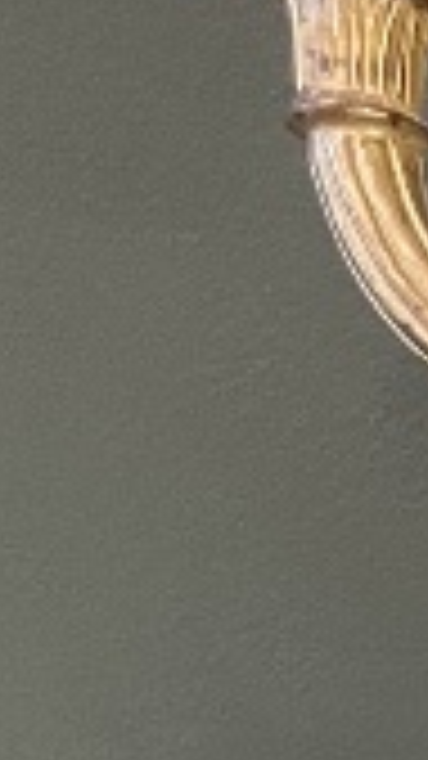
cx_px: 1771
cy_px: 1551
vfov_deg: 9.9
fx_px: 4057
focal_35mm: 201
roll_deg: -1.3
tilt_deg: -9.6
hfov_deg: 5.3
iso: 400
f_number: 1.6
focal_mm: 5.1
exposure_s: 1/60
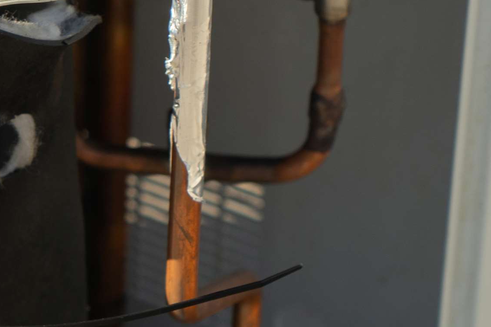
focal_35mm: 241
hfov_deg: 8.4
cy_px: 168
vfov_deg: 5.7
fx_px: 3286
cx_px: -178
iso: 100
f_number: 4.5
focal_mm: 65
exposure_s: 1/100
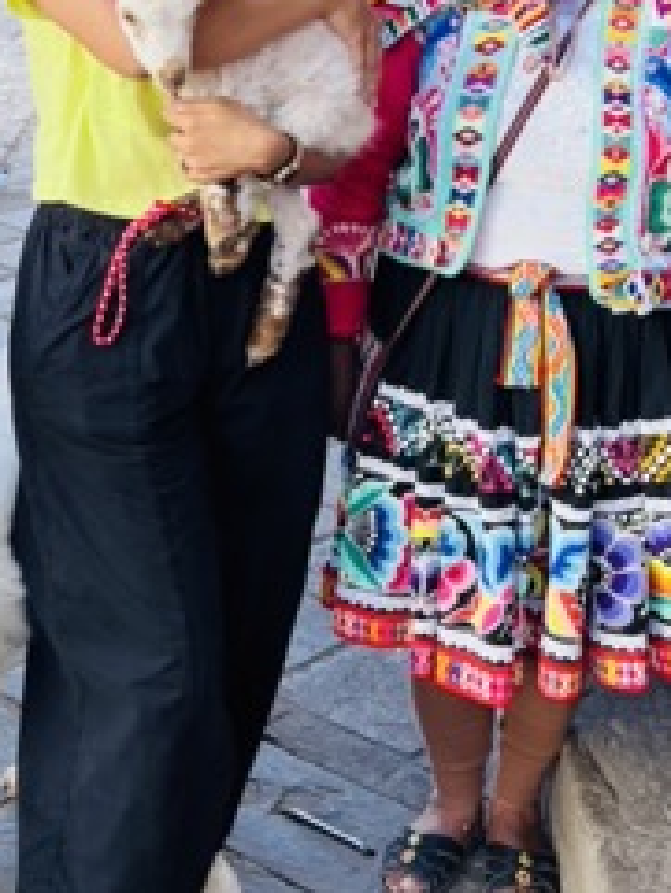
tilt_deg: -12.1
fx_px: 1782
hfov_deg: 21.1
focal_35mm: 69
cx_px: 126
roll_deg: -1.2
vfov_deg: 27.7
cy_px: 196
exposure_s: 1/309
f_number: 1.5
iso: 50
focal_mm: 5.7
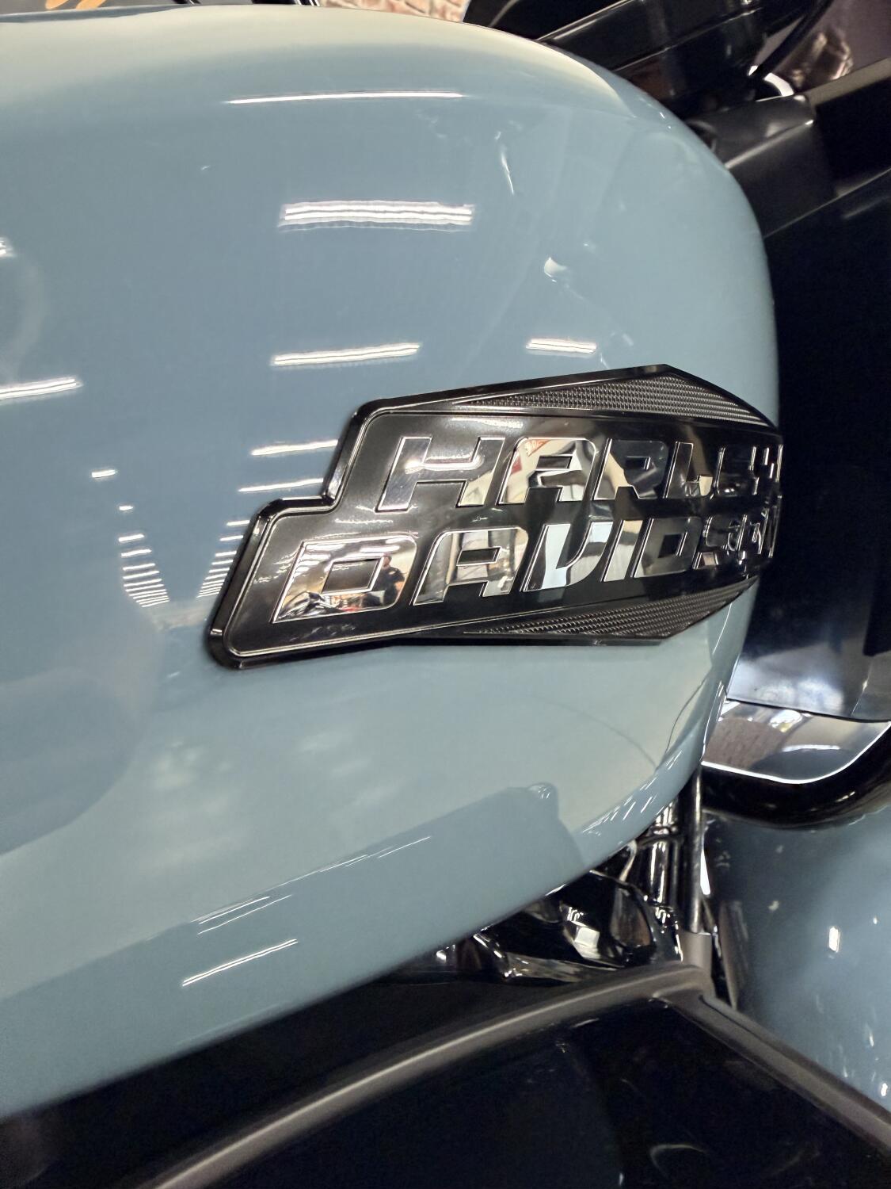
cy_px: 594
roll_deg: -7.0
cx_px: 446
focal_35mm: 24
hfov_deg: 56.8
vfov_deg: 71.6
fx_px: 824
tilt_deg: -10.6
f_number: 2.2
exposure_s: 1/60
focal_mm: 2.22
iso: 400
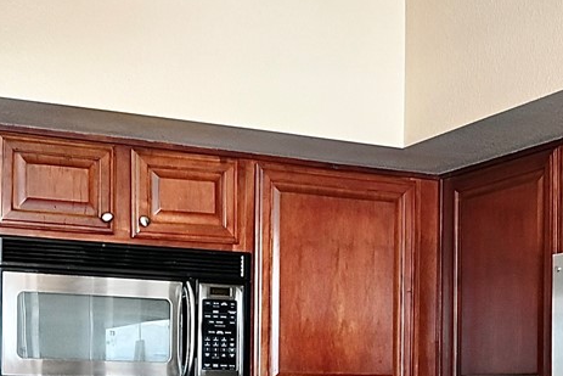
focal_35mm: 75
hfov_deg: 26.9
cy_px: 389
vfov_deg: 17.7
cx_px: 354
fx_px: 1173
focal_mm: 16
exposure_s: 1/40
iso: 500
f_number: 4
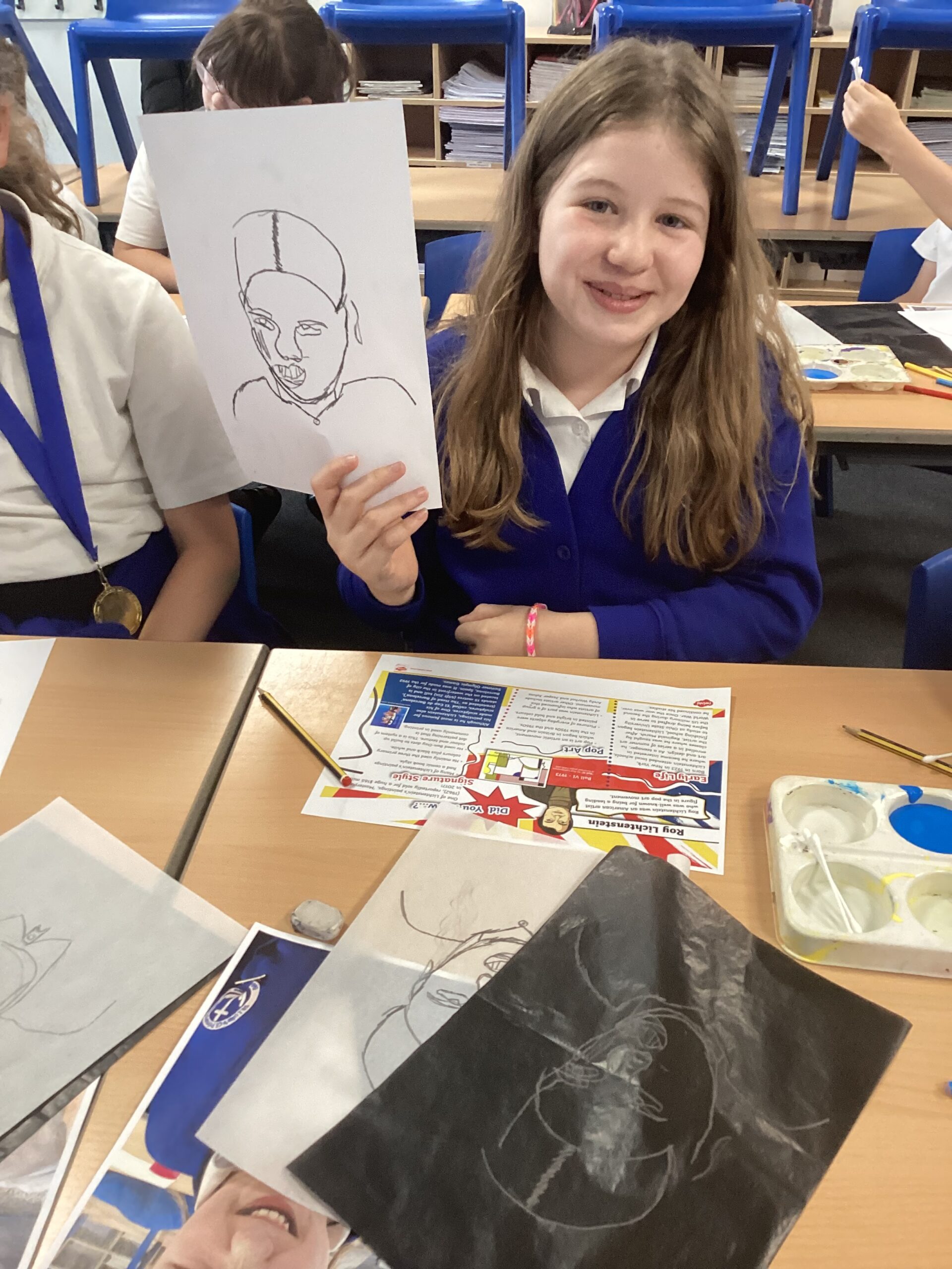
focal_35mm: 31
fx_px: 1137
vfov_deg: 58.4
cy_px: 634
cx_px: 476
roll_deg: +2.0
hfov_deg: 45.4
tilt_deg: -32.5
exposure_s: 1/50
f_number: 2.4
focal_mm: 3.3
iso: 160
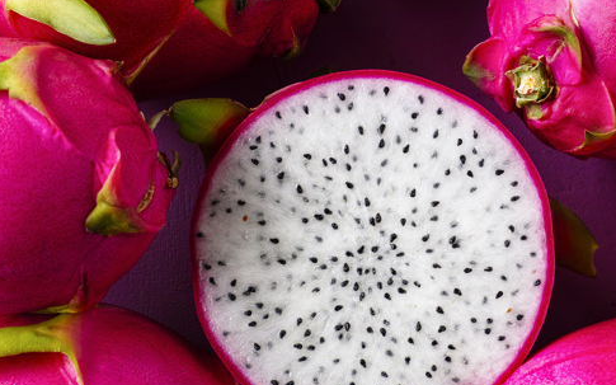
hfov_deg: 16.5
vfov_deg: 10.4
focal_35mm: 126
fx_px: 2115
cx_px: 484
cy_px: 182
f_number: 9
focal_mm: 50
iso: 100
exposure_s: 1/13
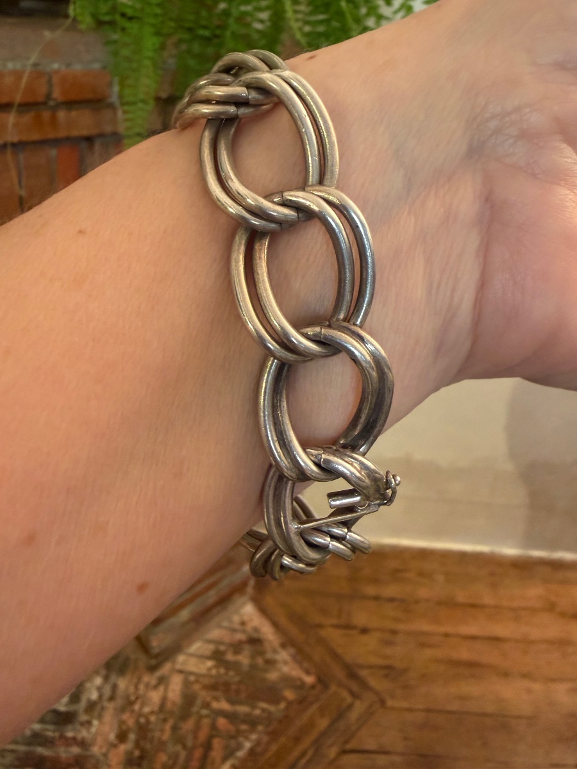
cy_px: 384
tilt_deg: -28.2
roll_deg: -8.6
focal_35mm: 26
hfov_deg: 53.1
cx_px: 288
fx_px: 578
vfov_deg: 67.3
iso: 320
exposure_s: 1/50
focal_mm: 2.22
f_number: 2.2
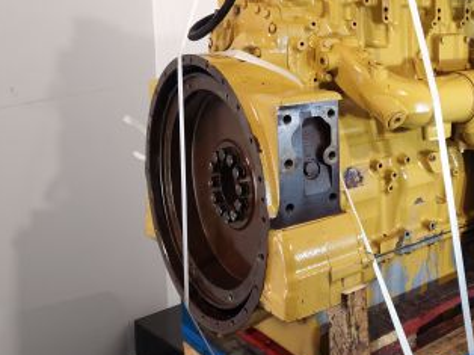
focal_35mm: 44
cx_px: 447
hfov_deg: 39.2
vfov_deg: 32.2
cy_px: 86
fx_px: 602
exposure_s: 1/50
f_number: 1.8
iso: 64
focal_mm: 6.4
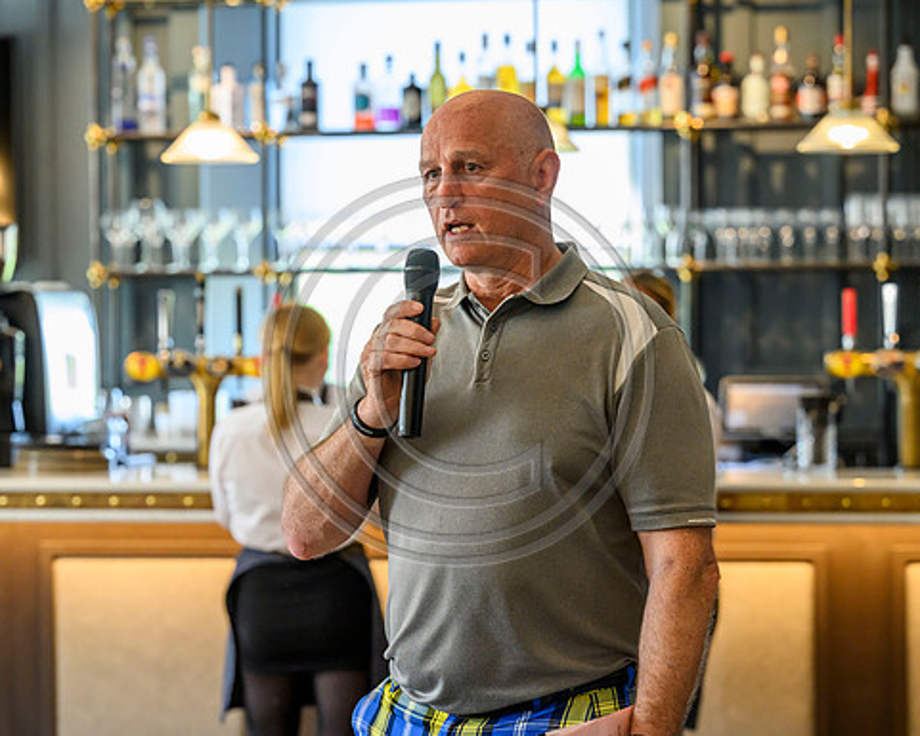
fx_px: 3023
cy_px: 368
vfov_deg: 13.9
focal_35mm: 111
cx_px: 457
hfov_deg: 17.3
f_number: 4
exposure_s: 1/500
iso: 4000
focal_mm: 98
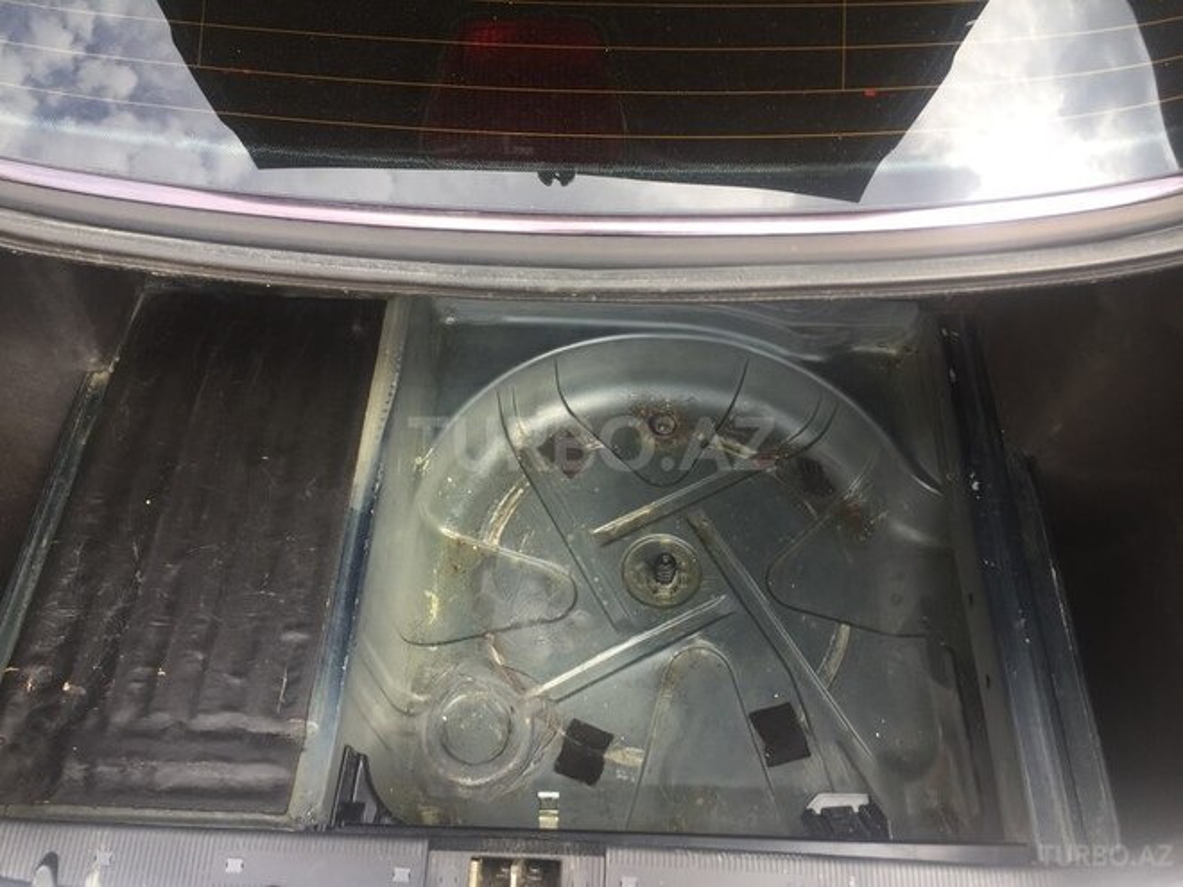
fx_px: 991
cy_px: 444
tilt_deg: -62.3
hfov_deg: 61.7
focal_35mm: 29
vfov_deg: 48.2
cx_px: 592
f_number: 2.2
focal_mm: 4.15
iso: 32
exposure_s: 1/165
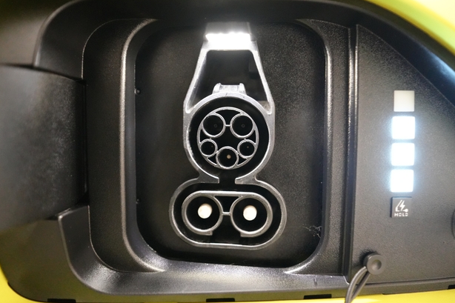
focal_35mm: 25
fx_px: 316
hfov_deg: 71.5
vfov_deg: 51.3
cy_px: 148
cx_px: 228
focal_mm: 24
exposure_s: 1/100
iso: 12800
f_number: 2.8
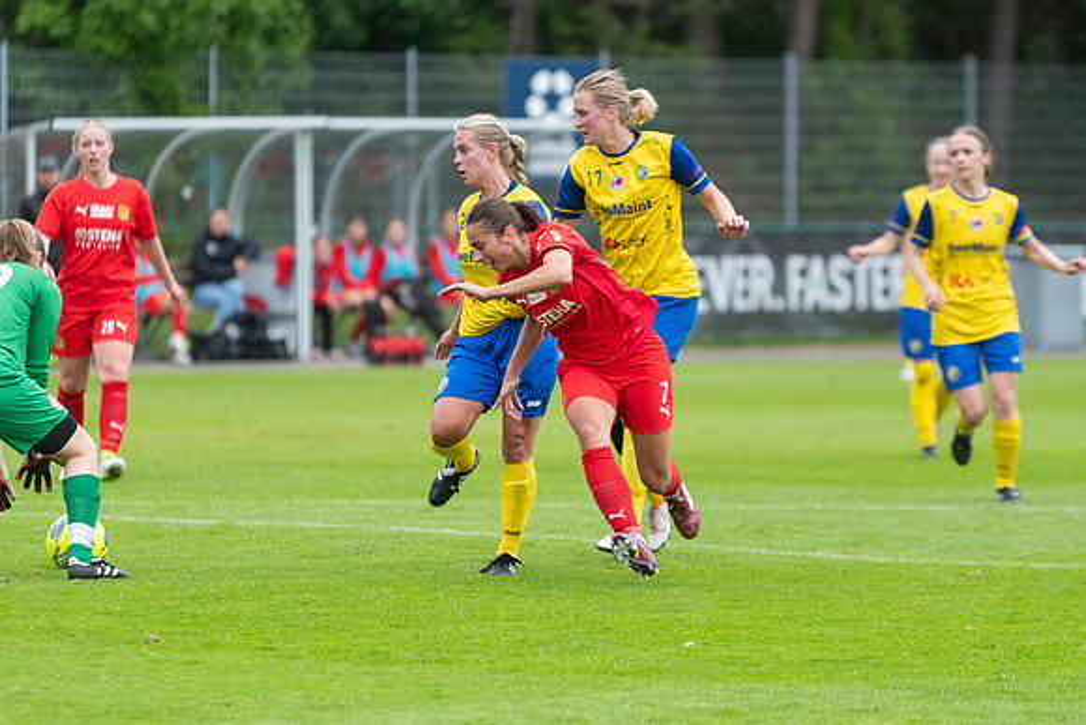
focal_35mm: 300
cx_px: 543
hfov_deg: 6.9
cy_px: 362
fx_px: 9052
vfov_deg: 4.6
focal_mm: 200
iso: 500
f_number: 3.2
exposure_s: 1/1600
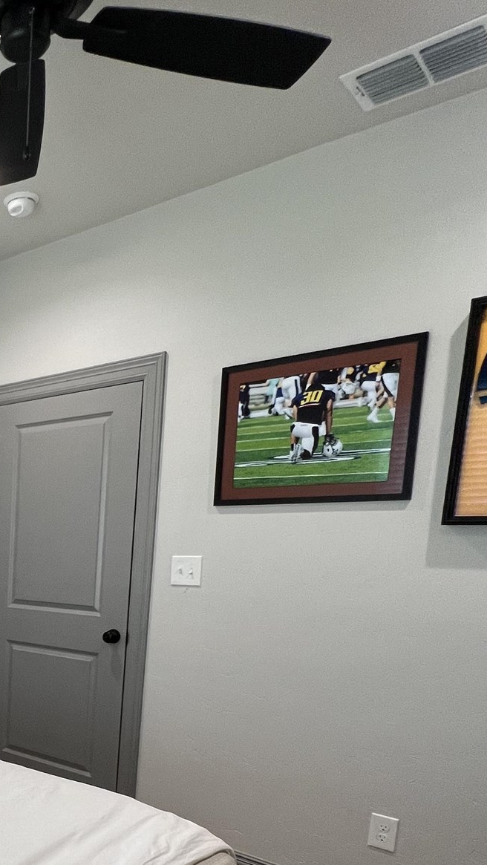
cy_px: 642
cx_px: -128
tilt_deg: -9.0
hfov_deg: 32.5
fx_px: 642
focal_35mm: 28
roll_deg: -0.8
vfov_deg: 64.1
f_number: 1.8
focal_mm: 1.57
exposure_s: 1/120
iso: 125
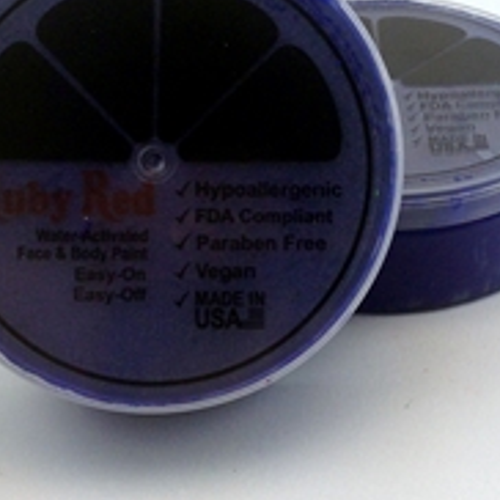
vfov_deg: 19.7
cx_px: 346
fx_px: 1438
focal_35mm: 88
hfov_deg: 19.6
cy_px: 162
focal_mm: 4.12
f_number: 2.4
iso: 50
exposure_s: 1/152
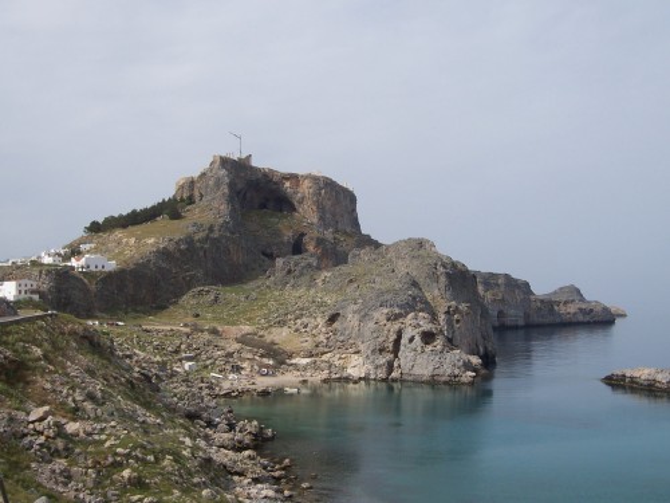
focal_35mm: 49
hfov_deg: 38.9
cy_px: 252
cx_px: 335
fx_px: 948
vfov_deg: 29.7
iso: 80
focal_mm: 8.2
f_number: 4.8
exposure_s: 1/750
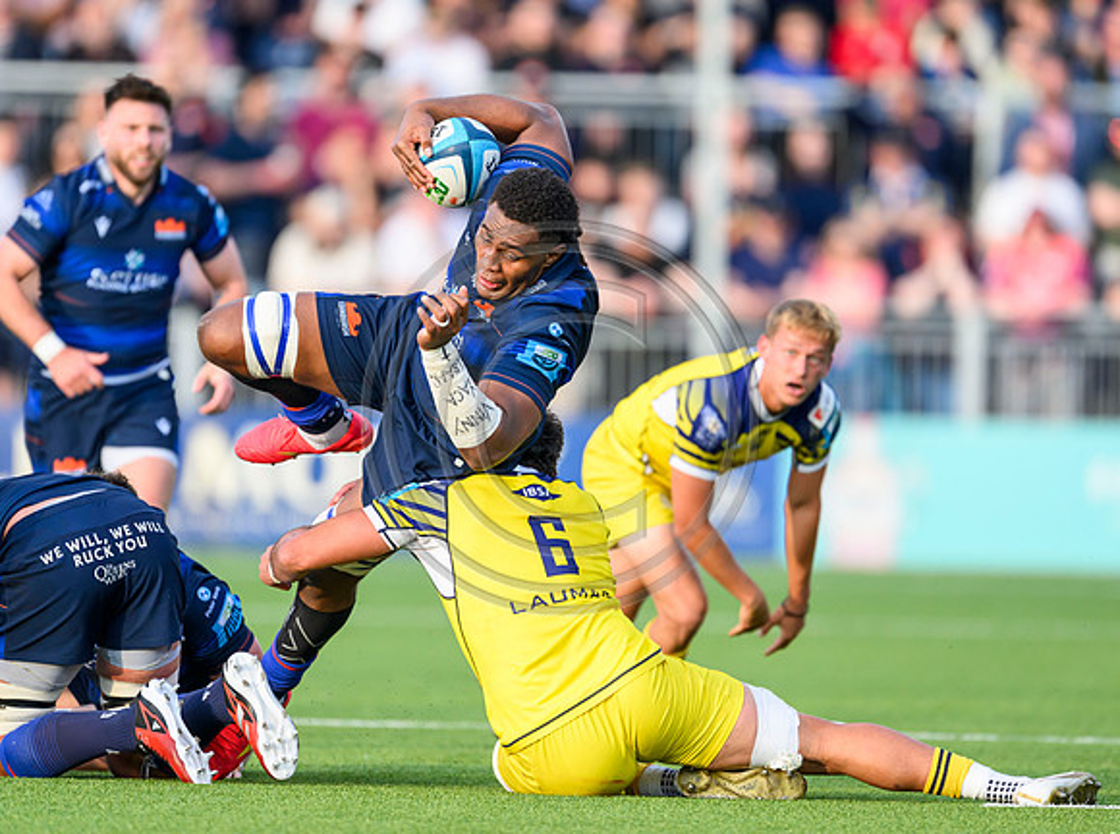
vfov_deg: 2.1
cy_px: 360
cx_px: 556
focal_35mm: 703
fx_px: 22705
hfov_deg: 2.8
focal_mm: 560
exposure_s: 1/1600
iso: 1250
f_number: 4
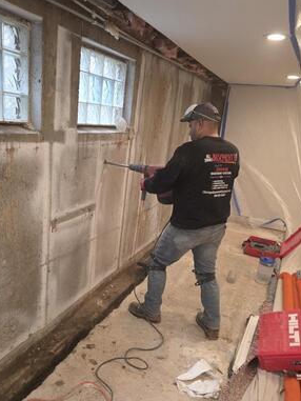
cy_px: 233
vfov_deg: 61.3
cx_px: 133
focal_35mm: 29
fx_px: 336
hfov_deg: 48.2
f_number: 1.7
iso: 320
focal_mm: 6.25
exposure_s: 1/120
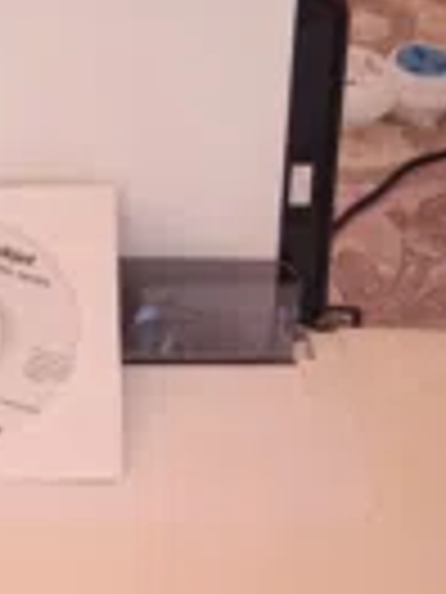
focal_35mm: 82
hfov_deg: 17.6
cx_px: 14
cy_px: 594
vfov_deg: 22.9
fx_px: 1409
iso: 2068
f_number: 1.9
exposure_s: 1/33.3
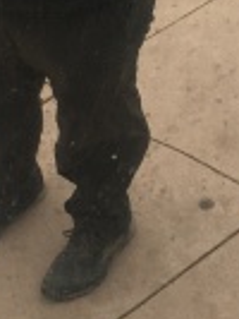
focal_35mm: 186
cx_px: 45
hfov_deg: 8.0
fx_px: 1710
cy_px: -160
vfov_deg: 10.3
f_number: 2.2
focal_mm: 4.15
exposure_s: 1/120
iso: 40
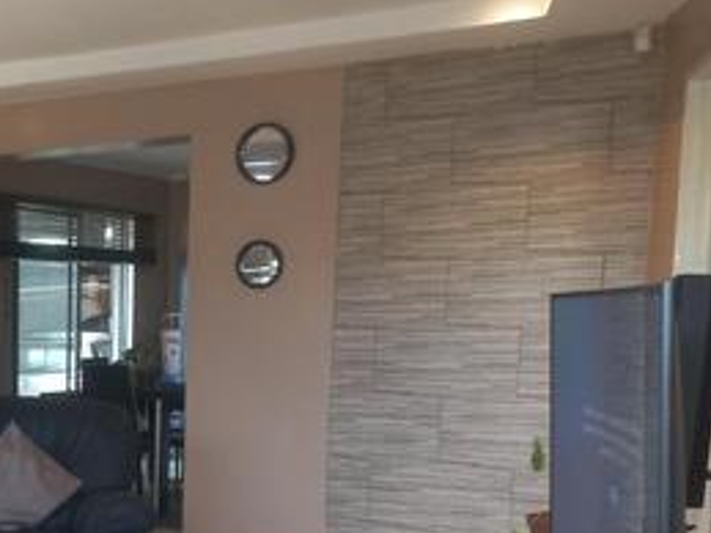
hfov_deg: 30.6
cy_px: 434
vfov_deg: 24.8
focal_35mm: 58
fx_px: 1191
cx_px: -22
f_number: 1.8
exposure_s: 1/33.3
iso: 200
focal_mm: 4.6
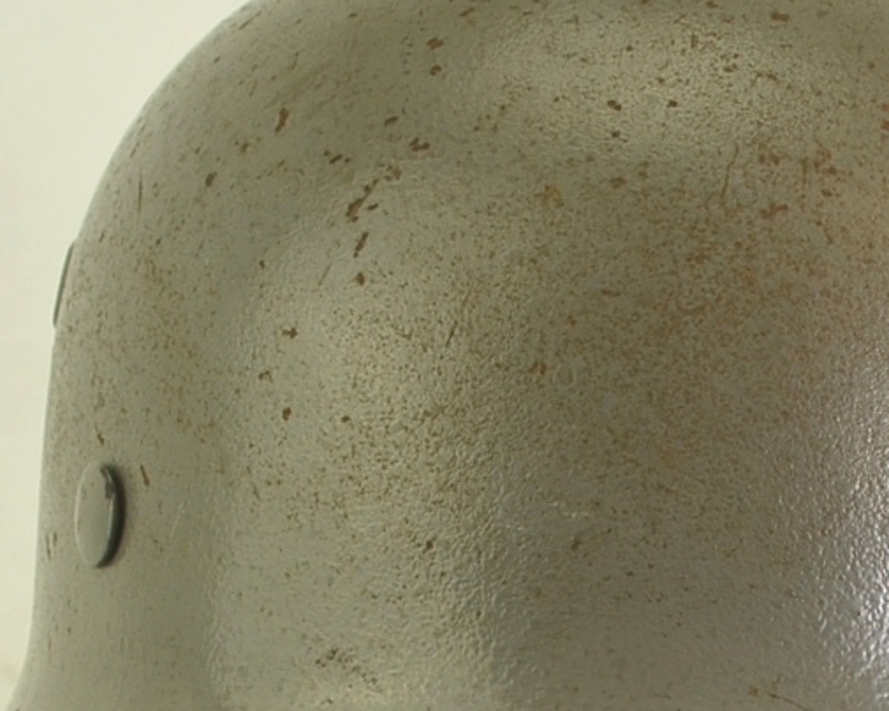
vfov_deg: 11.1
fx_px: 3605
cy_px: 746
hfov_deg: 14.0
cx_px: 655
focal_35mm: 137
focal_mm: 20
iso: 200
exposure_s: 1/125
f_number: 5.6
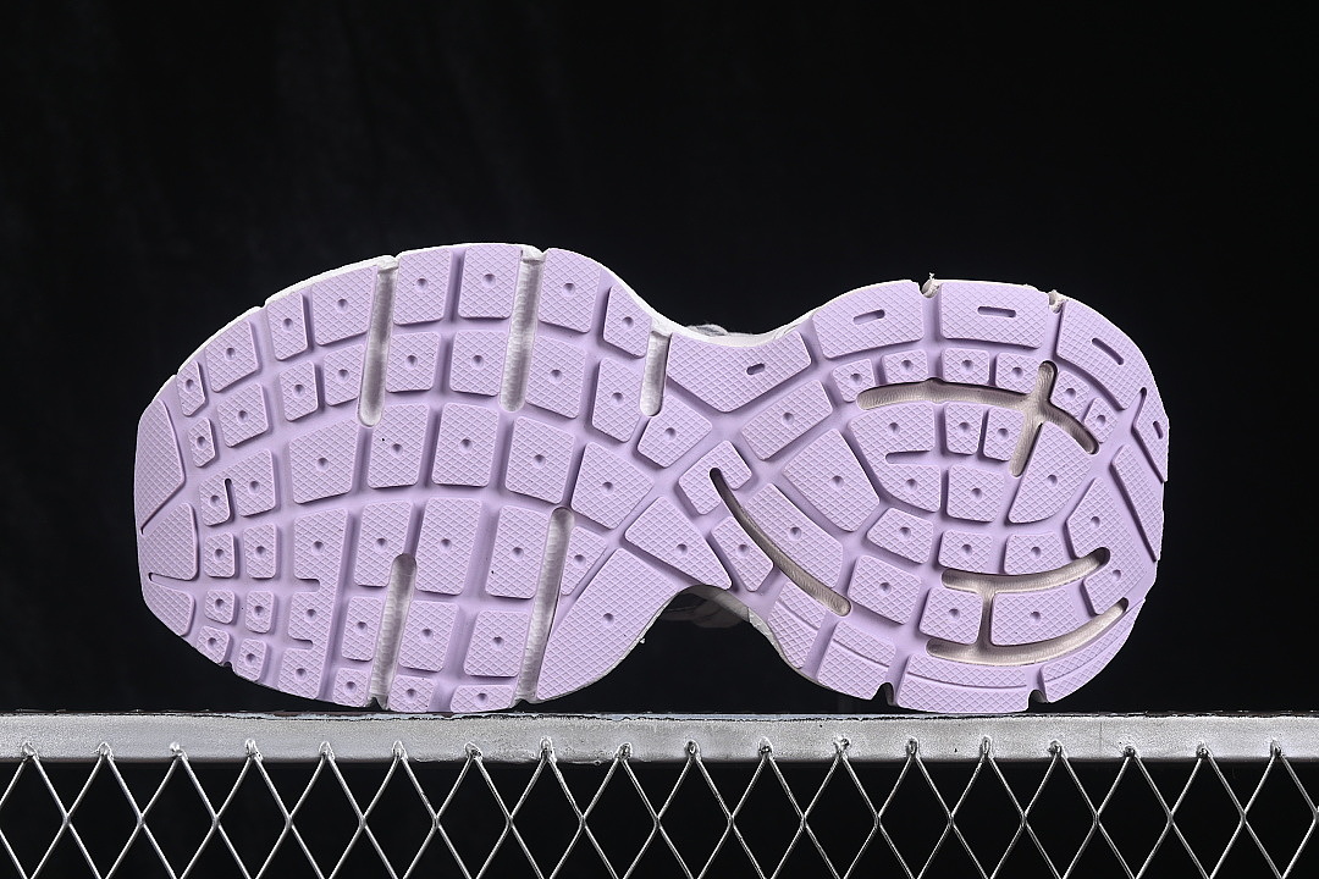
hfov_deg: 27.0
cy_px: 440
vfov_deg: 18.2
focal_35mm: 75
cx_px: 660
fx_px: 2748
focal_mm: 50
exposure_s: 1/80
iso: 160
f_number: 8
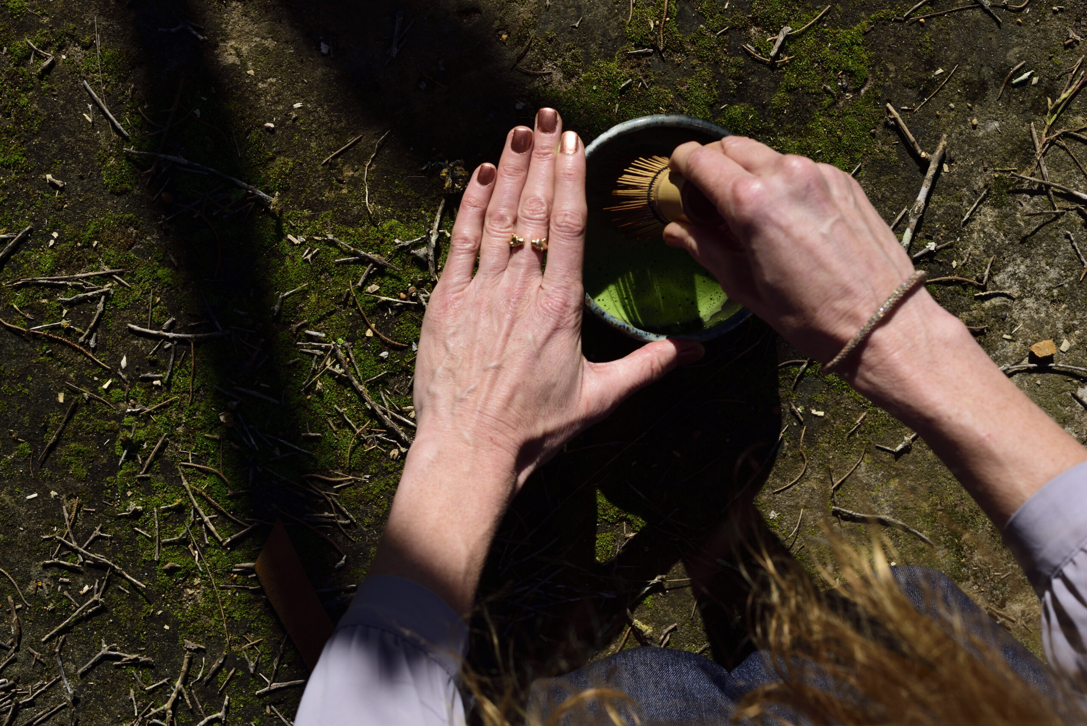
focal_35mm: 50
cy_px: 363
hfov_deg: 39.6
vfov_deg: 27.0
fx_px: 1510
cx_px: 544
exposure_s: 1/400
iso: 100
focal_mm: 50
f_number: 9
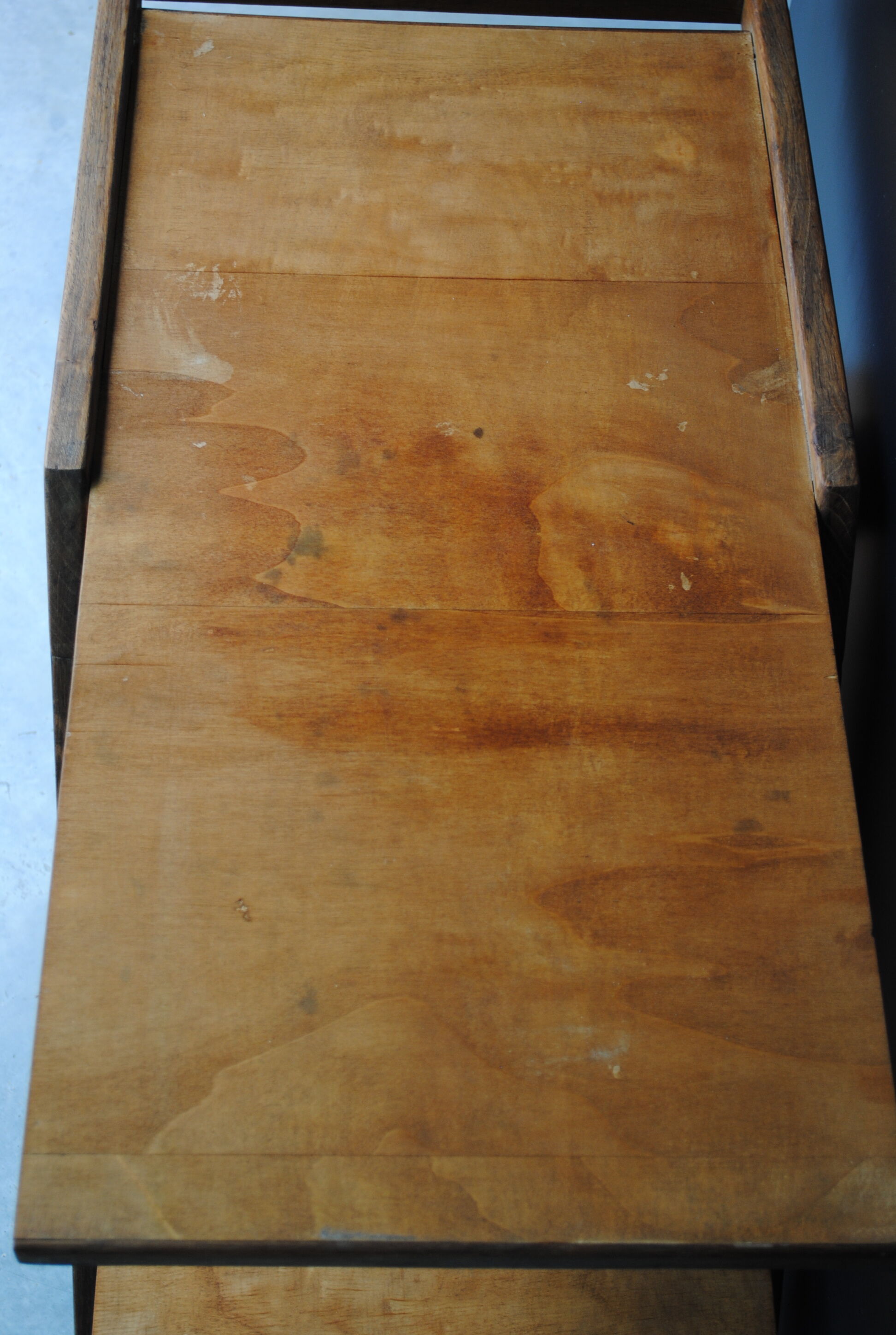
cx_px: 448
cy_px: 668
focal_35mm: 57
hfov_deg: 23.9
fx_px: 2118
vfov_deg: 35.0
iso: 200
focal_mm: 38
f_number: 5
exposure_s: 1/50
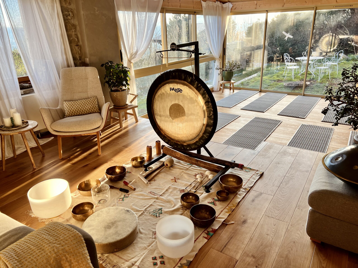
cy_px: 134
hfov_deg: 67.3
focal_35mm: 26
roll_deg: +1.9
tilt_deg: -21.2
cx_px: 179
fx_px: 269
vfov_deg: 53.1
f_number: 1.5
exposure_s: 1/132
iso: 32
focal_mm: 5.7
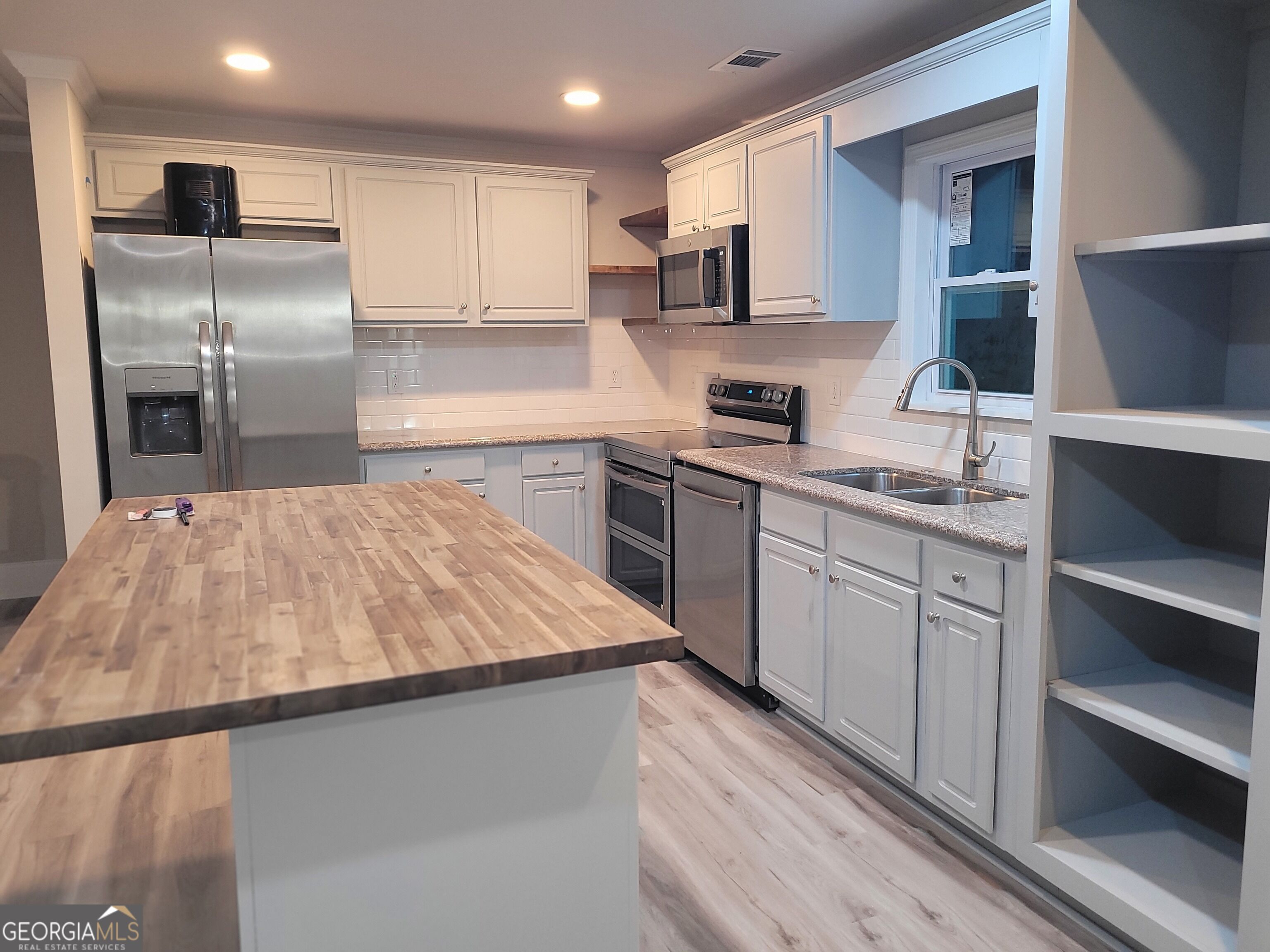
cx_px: 635
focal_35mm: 26
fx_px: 954
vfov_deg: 53.1
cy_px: 476
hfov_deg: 67.3
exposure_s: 1/60
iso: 320
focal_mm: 5.4
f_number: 1.8
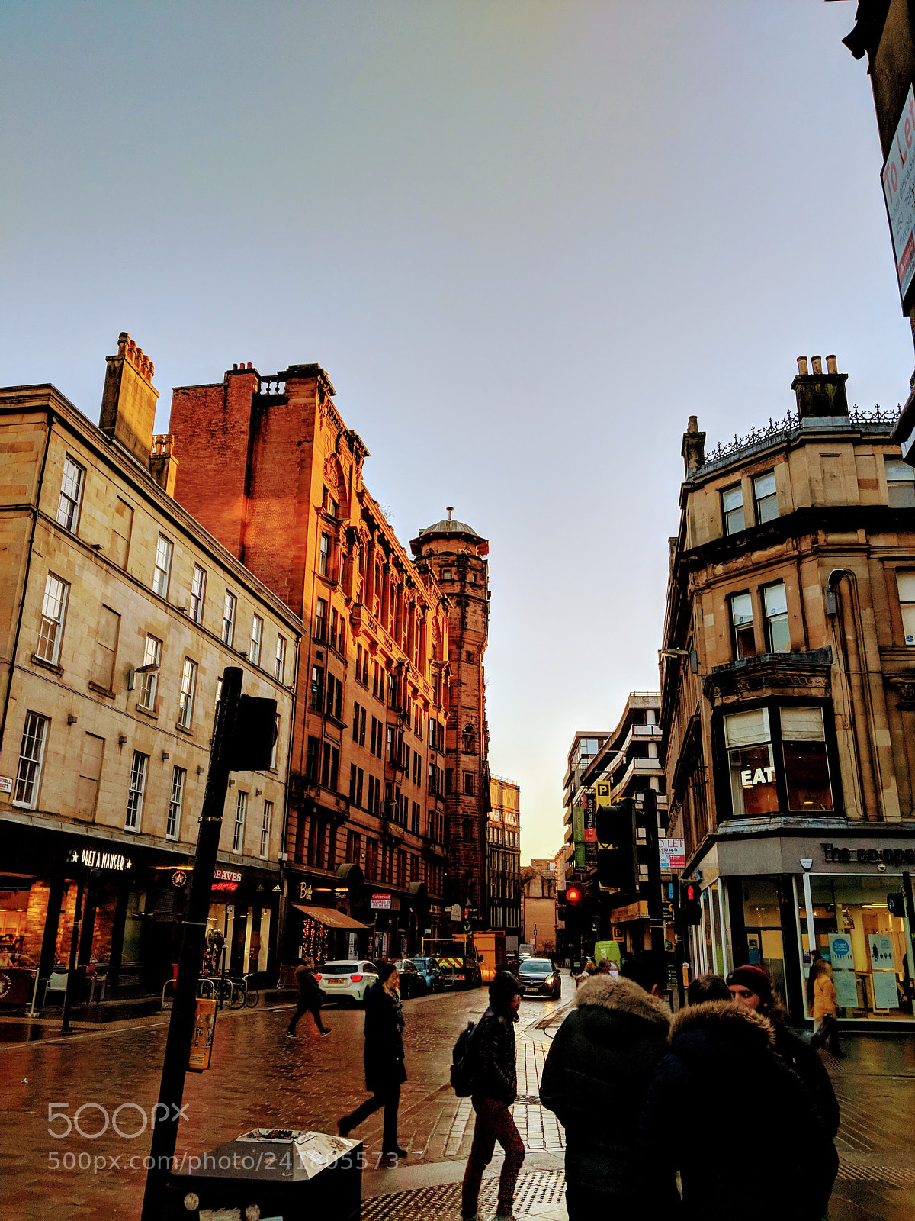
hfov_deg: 51.4
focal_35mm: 27
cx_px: 458
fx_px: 952
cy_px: 610
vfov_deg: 65.3
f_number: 1.8
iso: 51
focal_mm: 4.44
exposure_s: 1/900
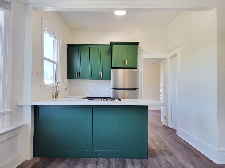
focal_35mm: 26
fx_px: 169
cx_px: 112
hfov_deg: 67.3
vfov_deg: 53.1
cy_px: 84
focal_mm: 5.4
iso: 125
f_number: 1.8
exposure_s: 1/120
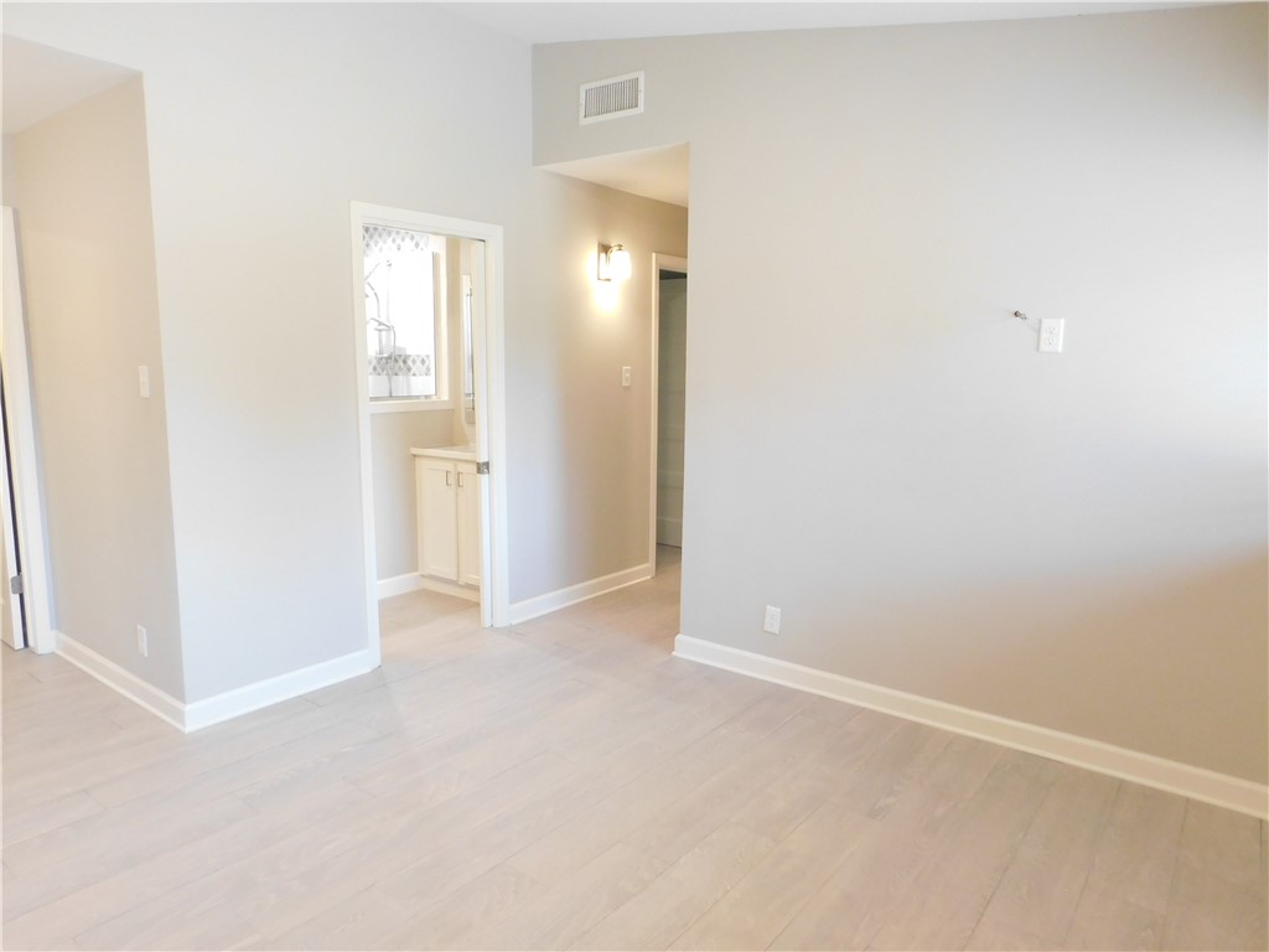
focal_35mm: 23
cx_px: 634
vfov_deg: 58.9
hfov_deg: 73.9
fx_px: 843
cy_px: 476
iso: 400
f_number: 3
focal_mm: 4
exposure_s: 1/30
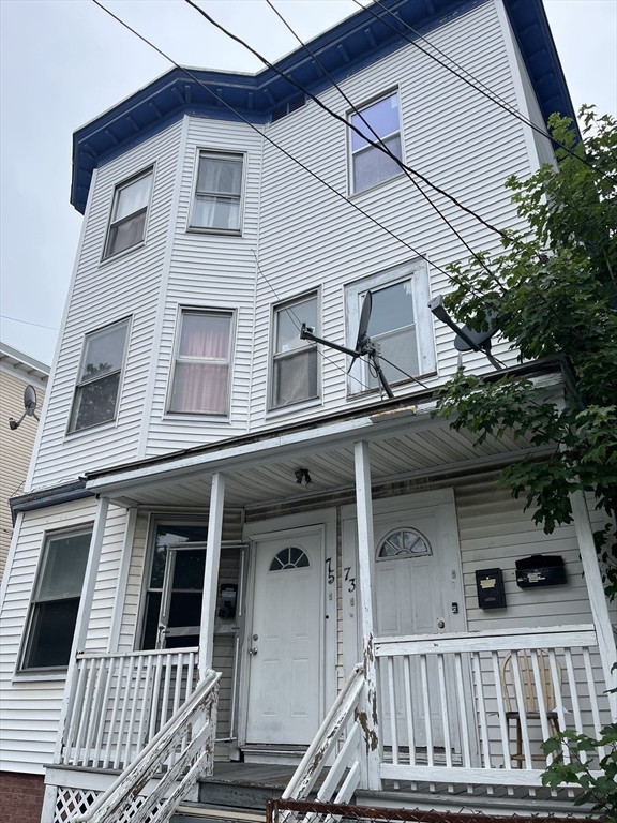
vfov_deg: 67.3
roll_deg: -0.4
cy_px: 412
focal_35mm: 26
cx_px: 308
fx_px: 618
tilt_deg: +26.2
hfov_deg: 53.1
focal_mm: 5.1
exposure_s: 1/1497
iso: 50
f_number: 1.6
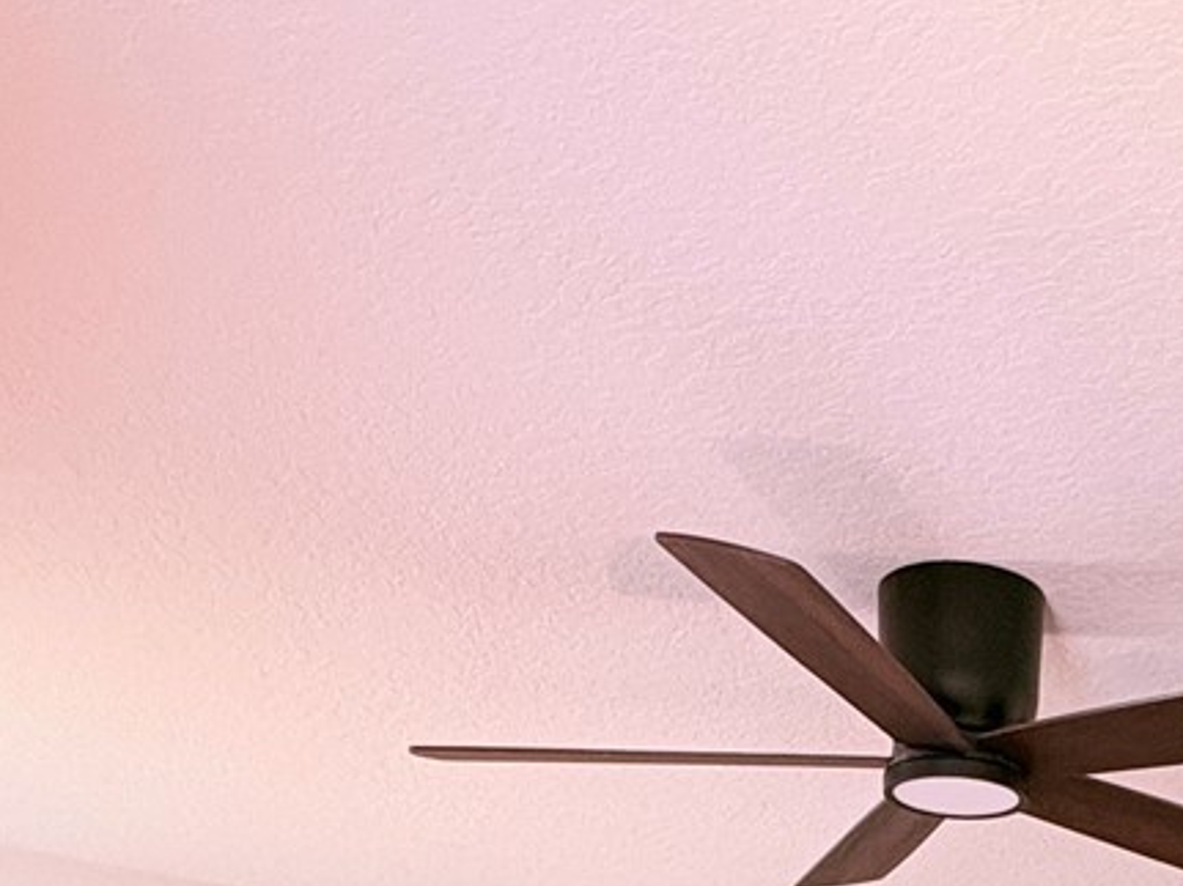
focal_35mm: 52
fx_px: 1777
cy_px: 1418
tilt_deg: -1.1
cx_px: 1131
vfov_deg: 21.9
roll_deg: +0.4
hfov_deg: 34.2
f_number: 2.2
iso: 250
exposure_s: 1/60
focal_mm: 2.22
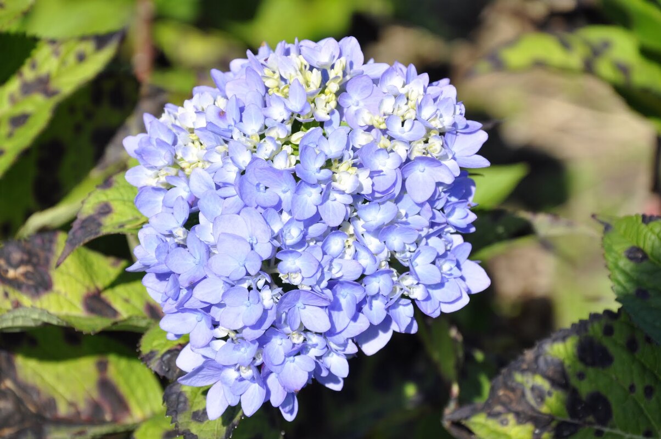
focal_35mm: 158
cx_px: 330
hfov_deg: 13.1
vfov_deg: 8.7
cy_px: 220
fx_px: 2889
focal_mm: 105
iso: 200
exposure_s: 1/320
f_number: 9
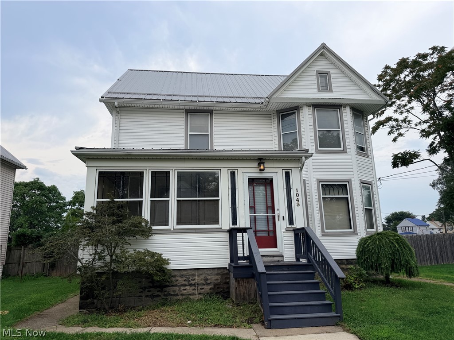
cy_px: 170
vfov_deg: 56.8
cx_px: 227
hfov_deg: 71.6
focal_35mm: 24
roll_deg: +1.8
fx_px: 315
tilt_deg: +11.4
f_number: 1.78
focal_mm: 6.76
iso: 80
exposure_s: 1/4673
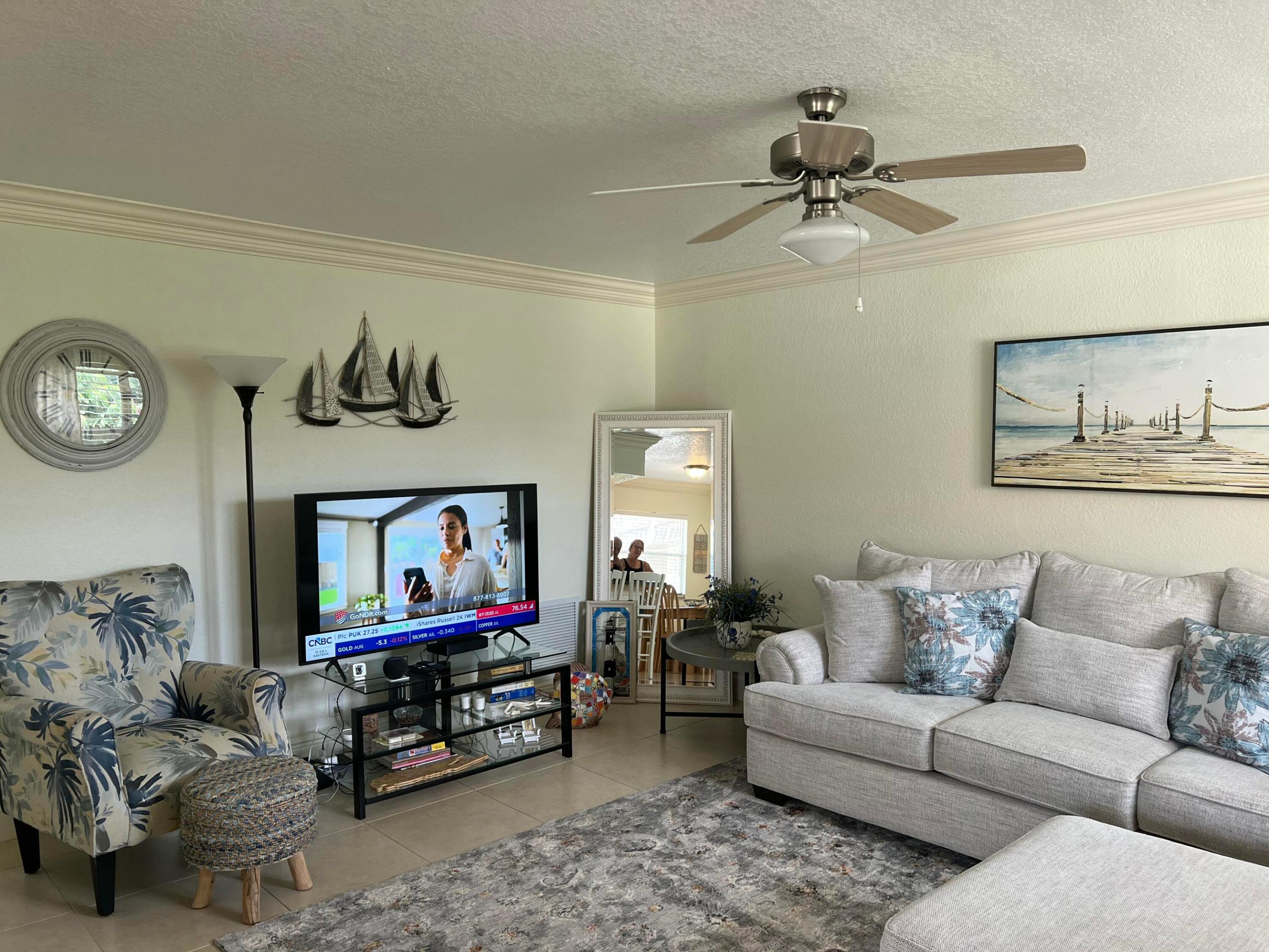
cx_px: 634
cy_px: 476
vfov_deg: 53.1
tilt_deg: -3.5
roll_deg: +0.0
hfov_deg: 67.3
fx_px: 953
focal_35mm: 26
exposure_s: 1/120
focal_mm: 5.7
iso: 125
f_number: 1.5
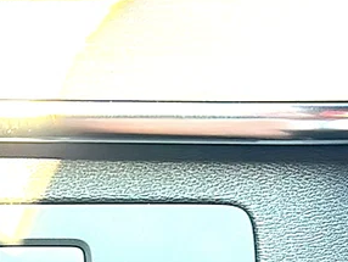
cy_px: 269
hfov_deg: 21.9
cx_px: 54
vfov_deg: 16.4
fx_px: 885
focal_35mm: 88
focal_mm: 6.86
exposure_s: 1/100
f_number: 1.78
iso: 125
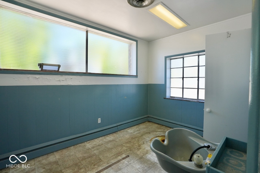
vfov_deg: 73.8
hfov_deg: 96.7
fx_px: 116
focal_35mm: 16
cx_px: 130
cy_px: 86
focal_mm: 16
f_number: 11
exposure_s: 1/125
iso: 1000
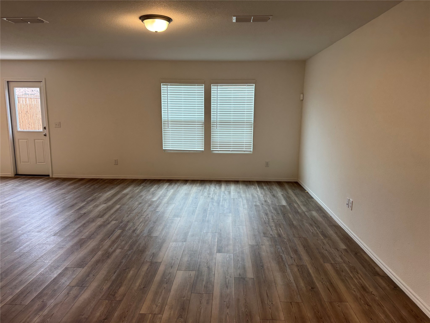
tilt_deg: -9.5
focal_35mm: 24
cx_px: 215
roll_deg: -0.3
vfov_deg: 56.8
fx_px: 298
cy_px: 162
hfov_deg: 71.6
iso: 125
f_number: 1.78
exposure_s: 1/120
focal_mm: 6.76
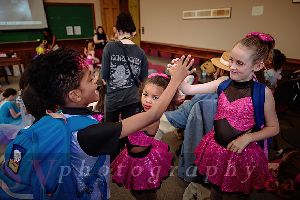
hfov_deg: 68.4
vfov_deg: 48.8
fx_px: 221
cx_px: 150
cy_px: 100
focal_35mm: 27
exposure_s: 1/200
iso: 500
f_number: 2.8
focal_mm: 26.5
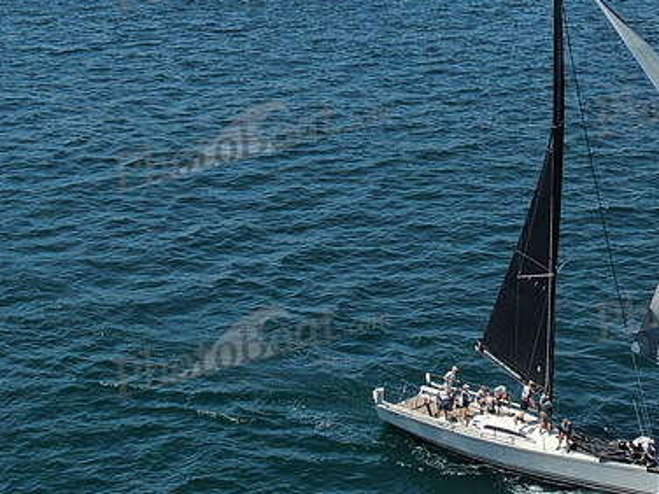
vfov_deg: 19.9
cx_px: 494
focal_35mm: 74
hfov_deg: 26.0
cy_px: 216
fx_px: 1409
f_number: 3.8
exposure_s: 1/800
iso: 100
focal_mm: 8.6
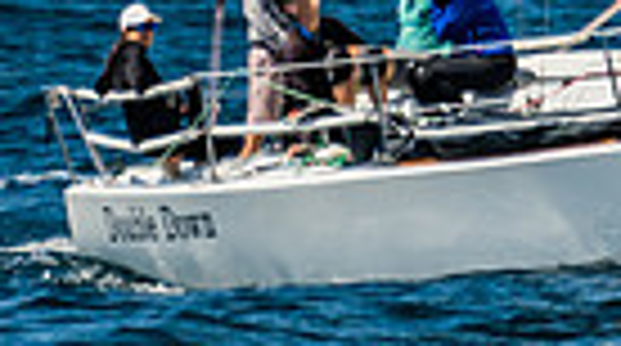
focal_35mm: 1099
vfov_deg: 1.1
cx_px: 852
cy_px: -982
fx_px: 18062
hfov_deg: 2.0
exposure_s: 1/400
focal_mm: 155
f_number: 6.3
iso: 160
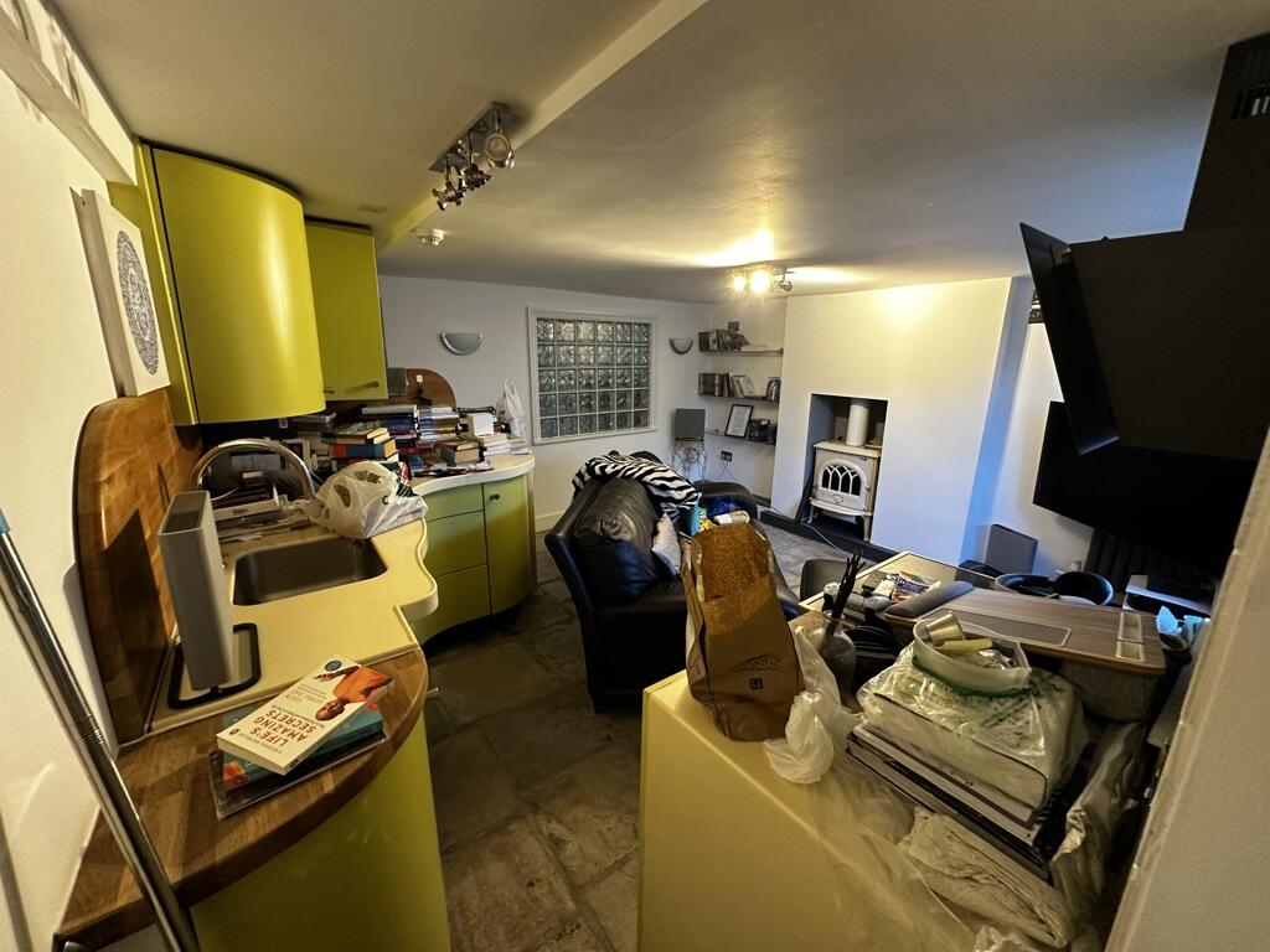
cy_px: 476
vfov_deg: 85.7
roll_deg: -0.3
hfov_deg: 102.1
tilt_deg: -14.8
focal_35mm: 14
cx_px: 635
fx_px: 514
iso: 320
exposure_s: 1/50
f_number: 2.2
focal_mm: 2.22
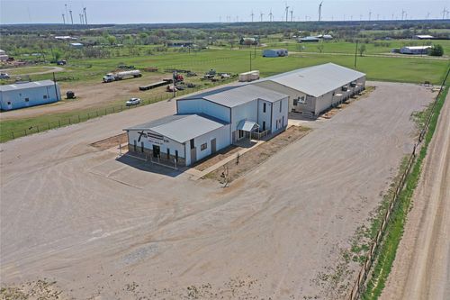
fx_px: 350
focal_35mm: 28
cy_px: 150
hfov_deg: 65.5
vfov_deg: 46.4
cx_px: 225
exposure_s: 1/800
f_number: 6.3
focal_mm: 10.26
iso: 100
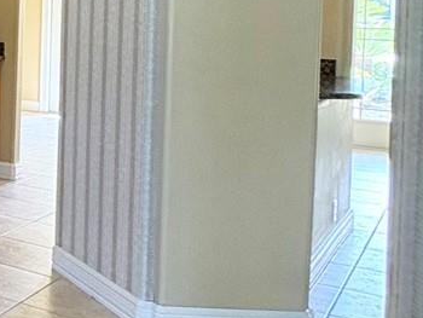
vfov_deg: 22.2
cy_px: 13
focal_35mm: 64
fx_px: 783
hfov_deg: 19.9
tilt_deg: -1.5
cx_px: -378
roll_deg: +0.0
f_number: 2.2
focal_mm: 2.22
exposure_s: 1/60
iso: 160
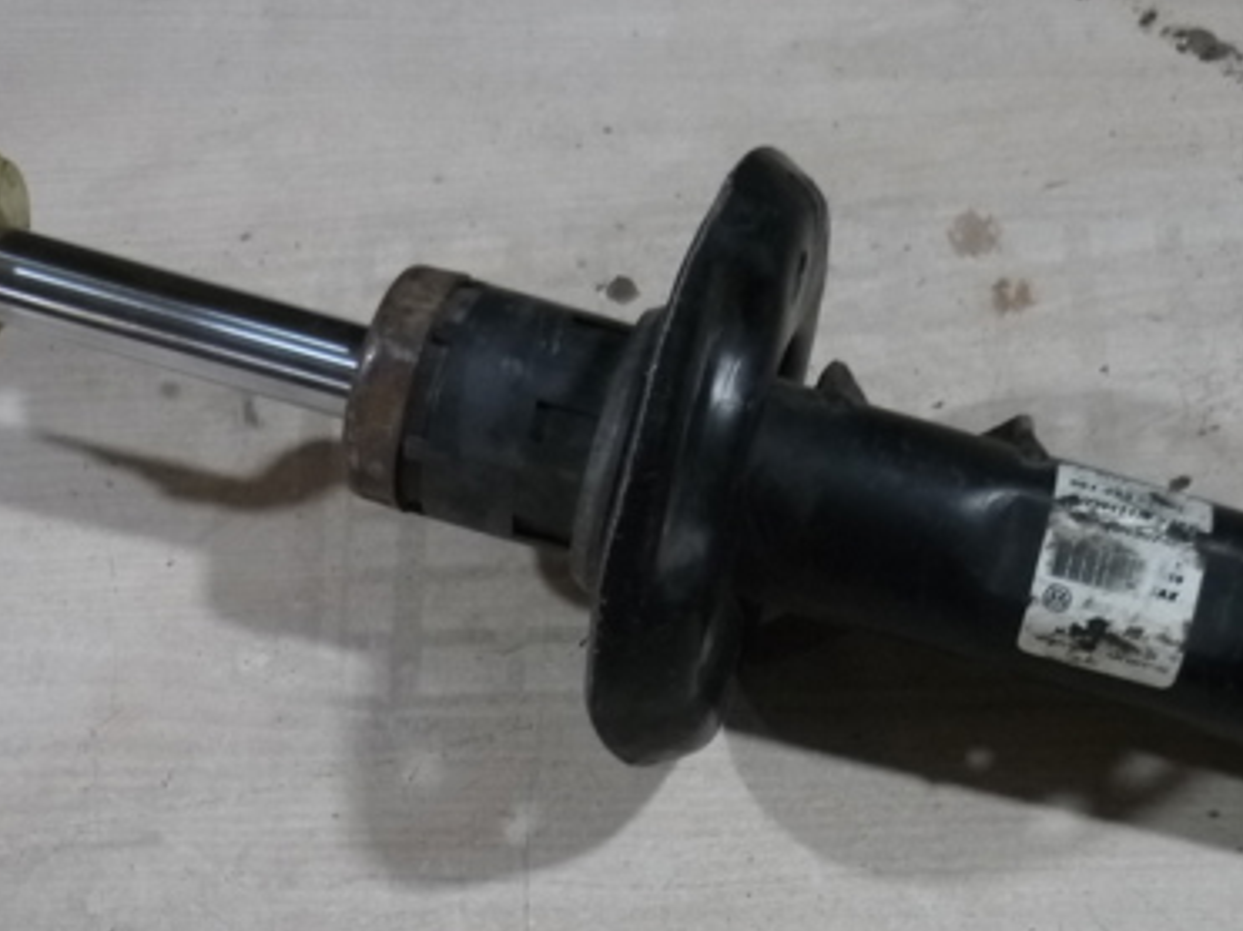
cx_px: 750
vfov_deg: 25.6
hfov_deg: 33.7
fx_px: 2046
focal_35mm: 57
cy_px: 546
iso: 250
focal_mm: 5.5
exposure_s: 1/30
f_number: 2.8
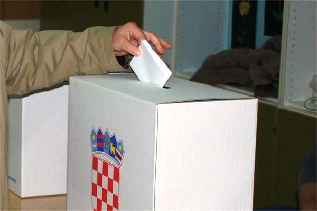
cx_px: 158
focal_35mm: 46
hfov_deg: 42.3
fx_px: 409
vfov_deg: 28.9
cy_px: 106
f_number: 4.2
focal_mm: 31
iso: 320
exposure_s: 1/60
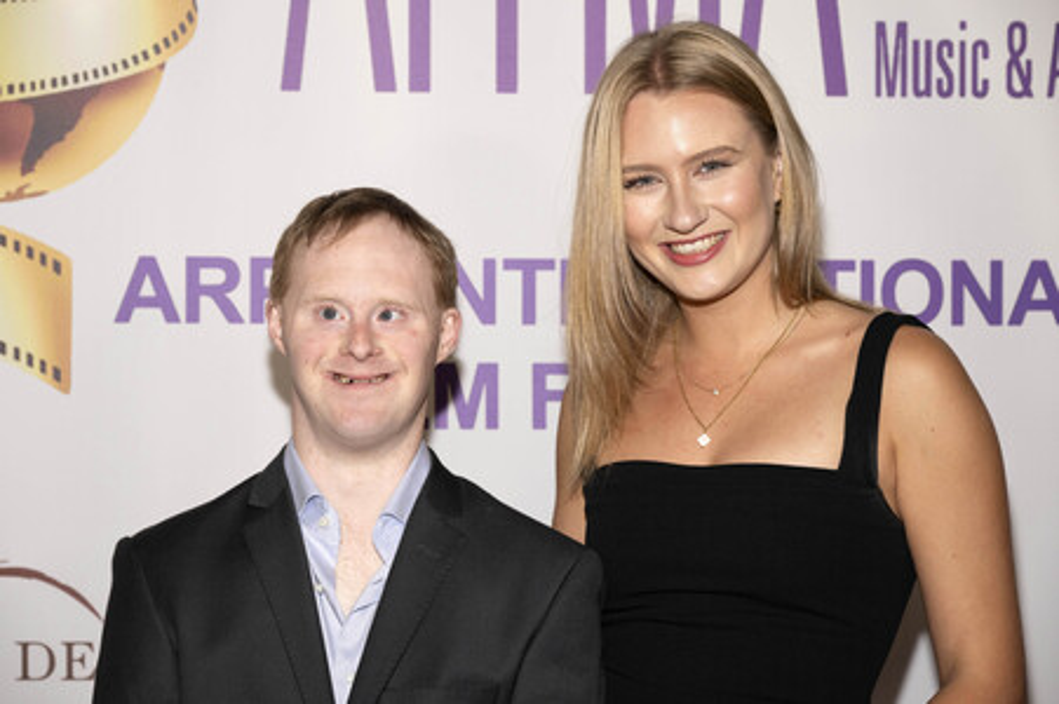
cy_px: 352
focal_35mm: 74
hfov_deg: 27.4
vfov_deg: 18.4
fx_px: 2175
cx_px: 530
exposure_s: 1/200
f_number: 6.3
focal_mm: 74
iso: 800
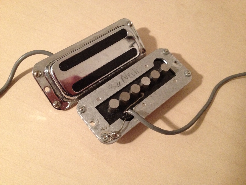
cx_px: 123
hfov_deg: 52.6
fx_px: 249
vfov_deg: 40.7
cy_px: 92
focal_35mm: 35
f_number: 2.4
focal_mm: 4.28
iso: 400
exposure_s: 1/17
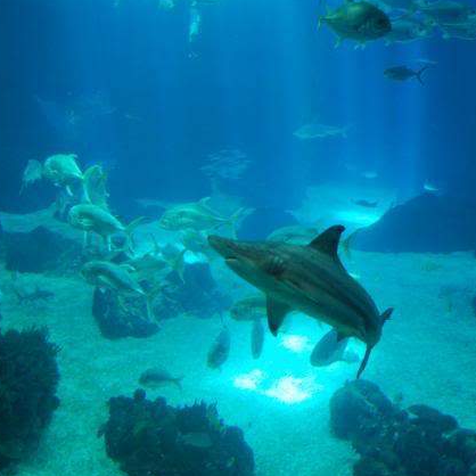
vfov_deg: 39.2
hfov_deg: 38.8
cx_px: 165
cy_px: 240
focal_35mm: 43
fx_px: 669
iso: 1600
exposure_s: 1/60
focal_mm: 22
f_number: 3.8
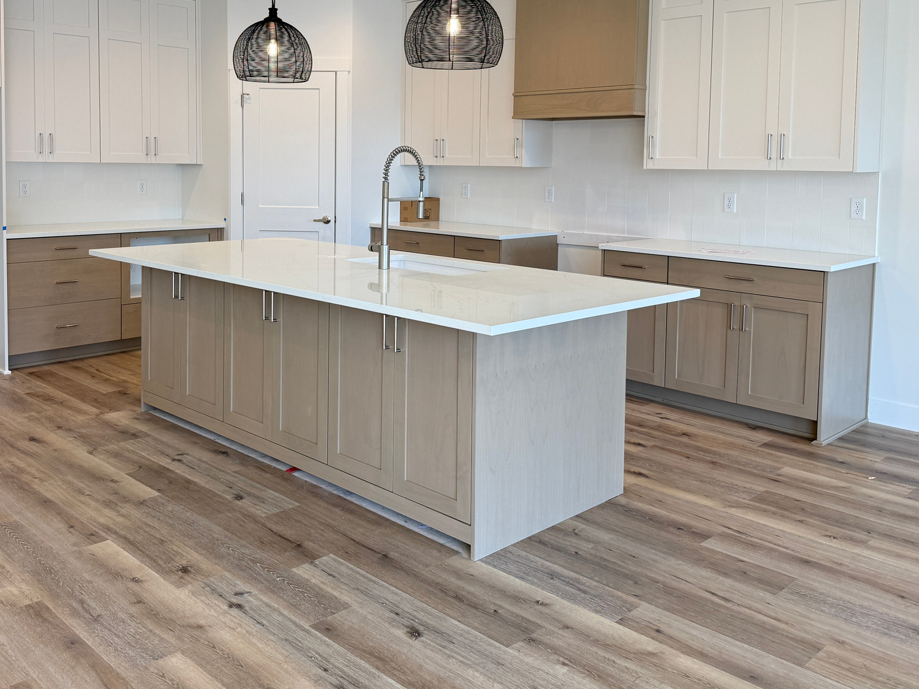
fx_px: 876
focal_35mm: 33
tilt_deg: -3.3
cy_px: 221
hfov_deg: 55.0
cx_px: 378
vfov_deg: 42.3
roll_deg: -0.3
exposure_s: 1/240
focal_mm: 6.76
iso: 125
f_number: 1.78
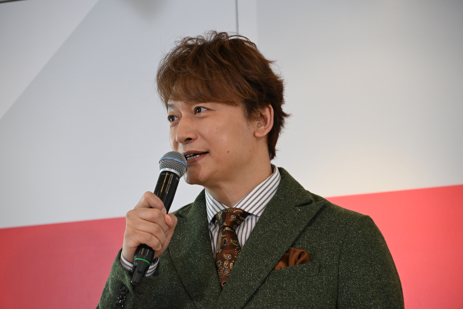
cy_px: 154
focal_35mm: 153
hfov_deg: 13.4
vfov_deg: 9.0
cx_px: 232
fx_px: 1968
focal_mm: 102
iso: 1100
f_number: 5.6
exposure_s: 1/160
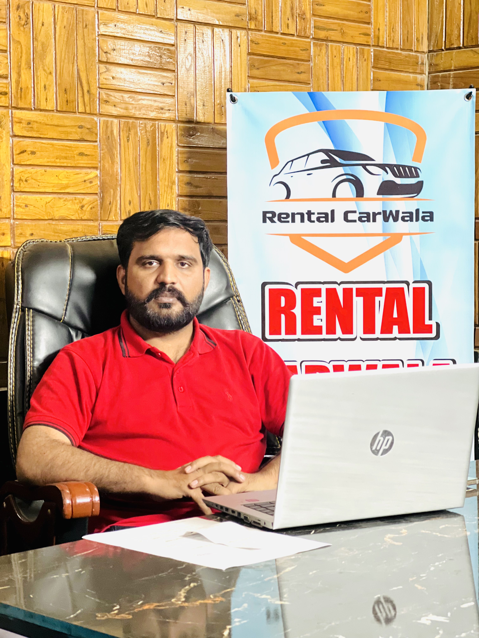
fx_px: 1421
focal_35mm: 77
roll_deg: +1.0
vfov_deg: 25.3
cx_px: 240
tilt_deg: -0.4
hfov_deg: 19.1
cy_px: 319
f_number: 2.8
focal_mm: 9
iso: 400
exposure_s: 1/17
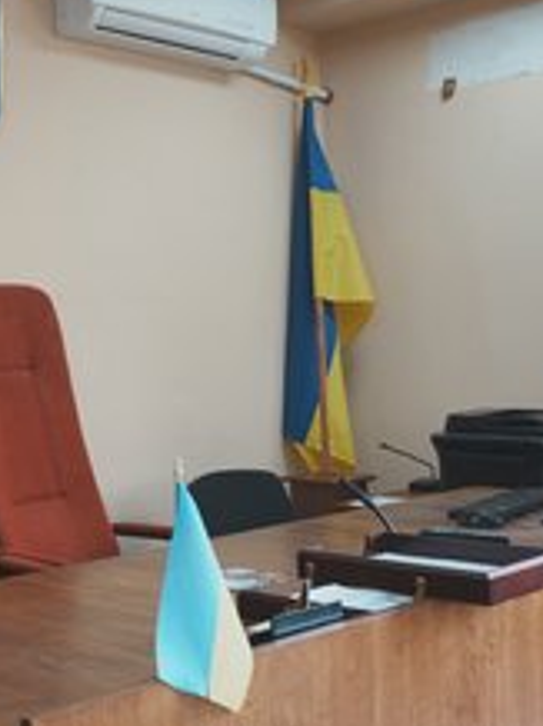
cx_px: 67
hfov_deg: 26.6
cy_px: 340
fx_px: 1111
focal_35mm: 53
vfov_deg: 36.2
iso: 800
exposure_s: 1/50
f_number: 7.1
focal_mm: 30
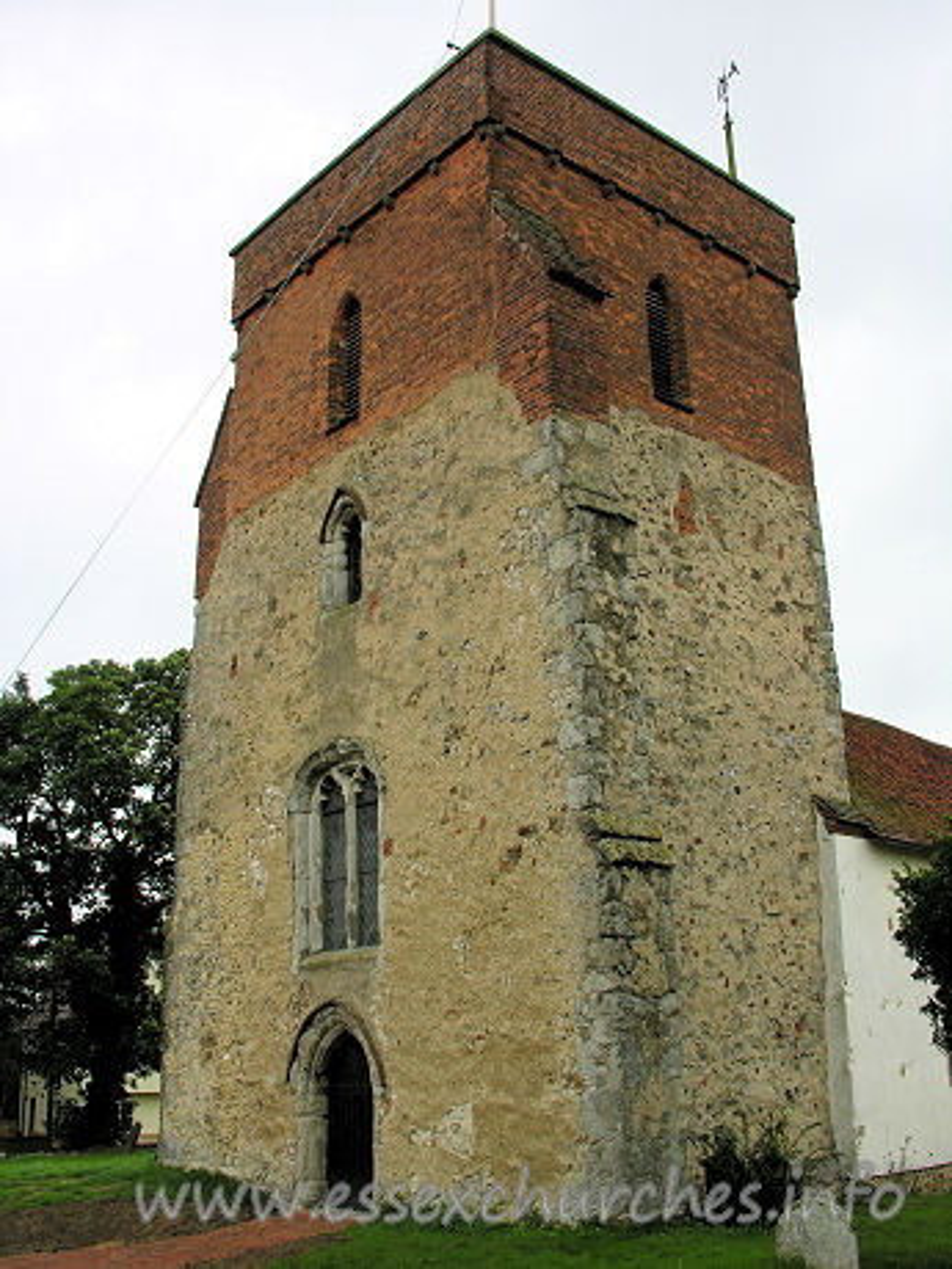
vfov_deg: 52.6
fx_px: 1283
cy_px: 634
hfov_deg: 40.7
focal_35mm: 35
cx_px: 476
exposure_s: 1/159
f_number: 5.6
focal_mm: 8.9
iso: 50
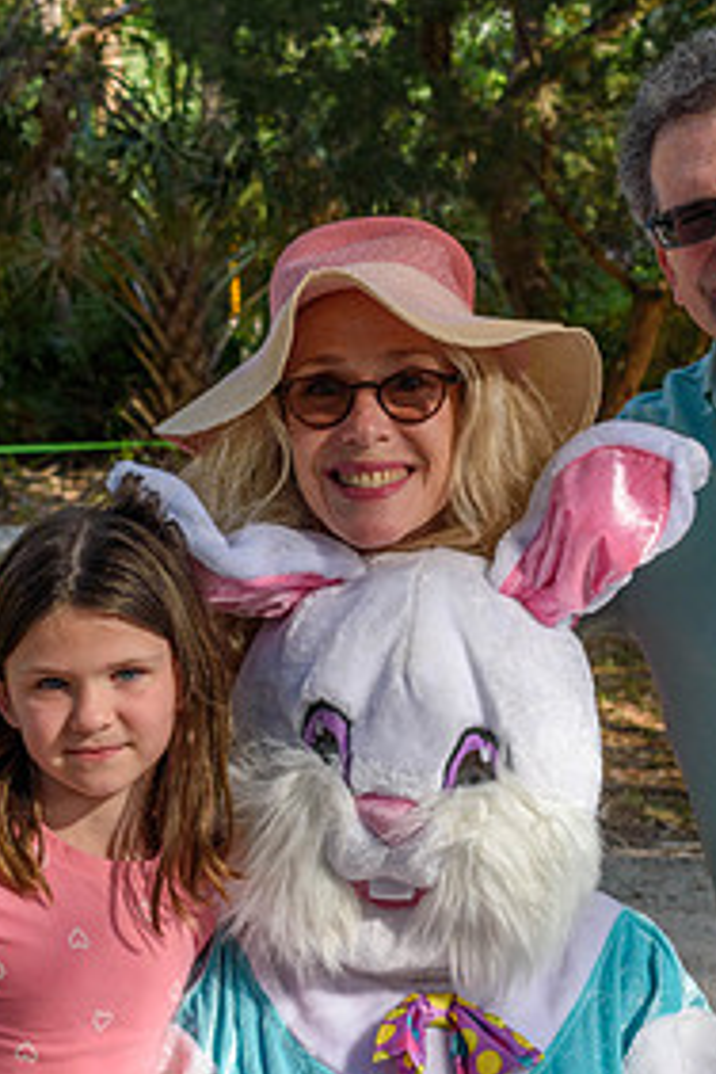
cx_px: 430
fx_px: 3431
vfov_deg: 17.7
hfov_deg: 11.9
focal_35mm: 115
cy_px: 758
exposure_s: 1/320
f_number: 9
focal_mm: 48
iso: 200
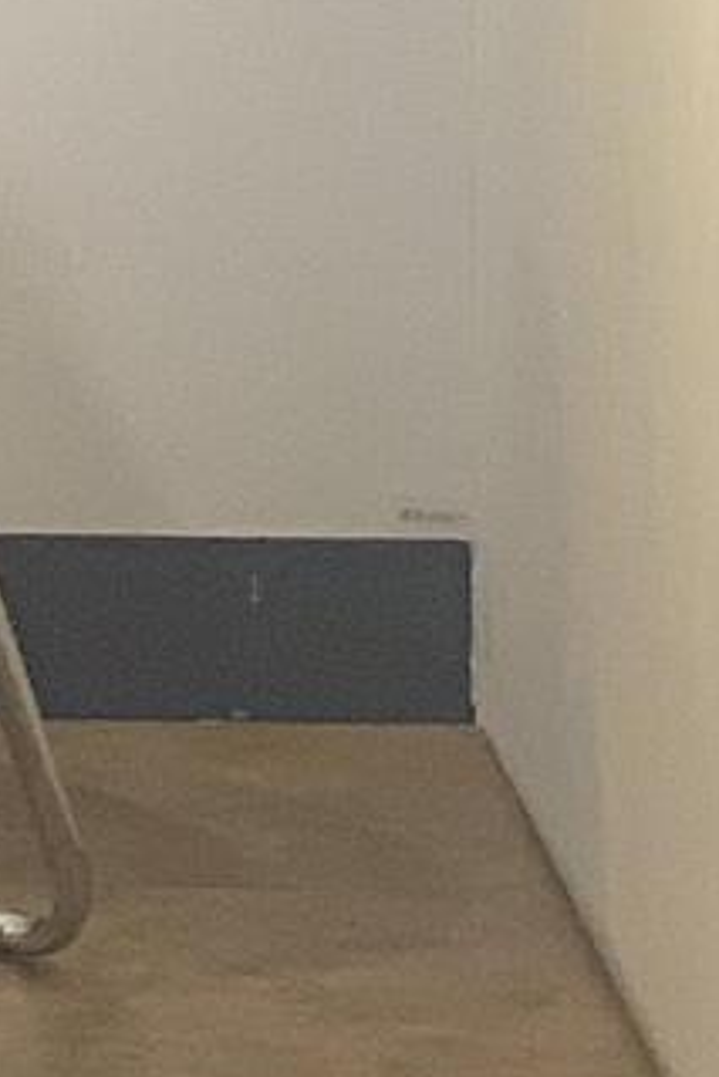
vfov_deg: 5.9
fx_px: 10144
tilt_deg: -2.5
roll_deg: +0.9
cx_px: -2592
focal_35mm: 339
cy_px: -1273
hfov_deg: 3.7
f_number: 2.4
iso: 50
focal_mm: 6
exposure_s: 1/122
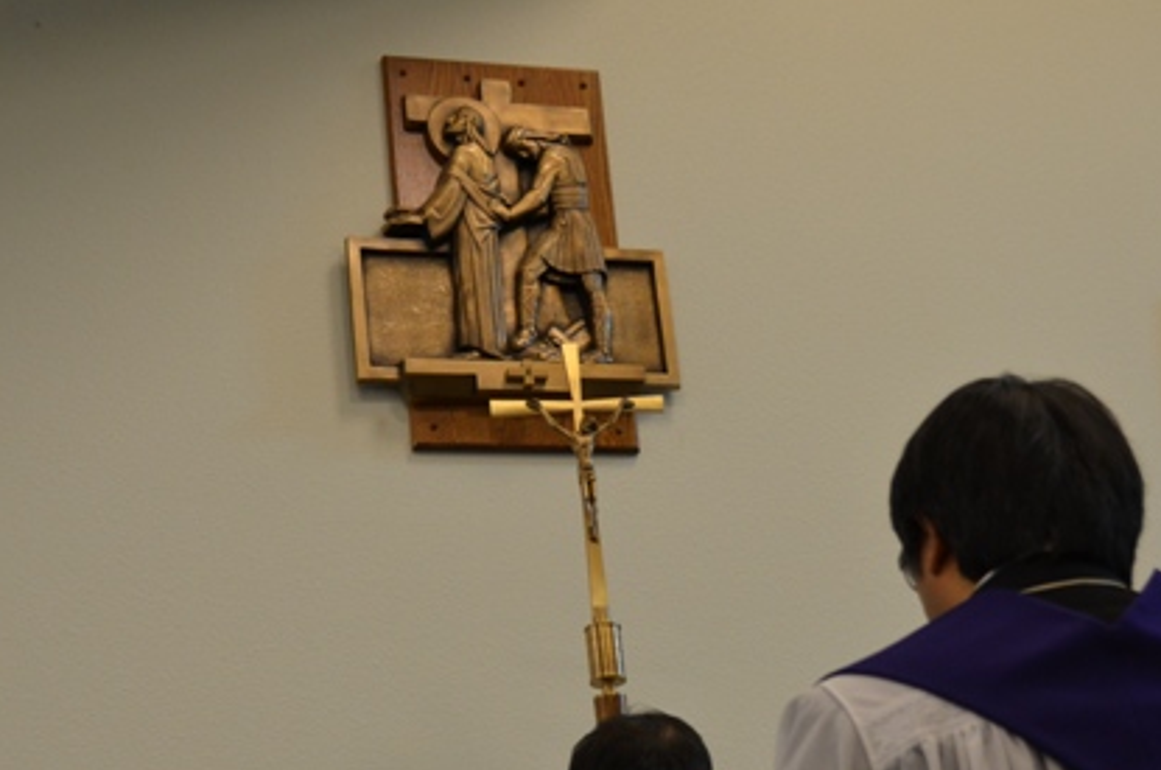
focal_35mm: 74
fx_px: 2382
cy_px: 588
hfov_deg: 27.4
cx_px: 641
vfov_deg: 18.2
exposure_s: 1/50
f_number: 4
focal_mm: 32
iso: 800
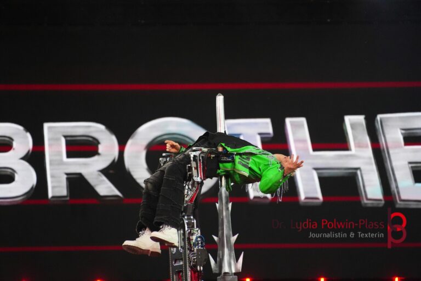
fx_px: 5262
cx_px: 210
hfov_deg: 4.6
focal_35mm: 450
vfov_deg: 3.1
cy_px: 140
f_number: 6.3
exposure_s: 1/500
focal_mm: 300
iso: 6400
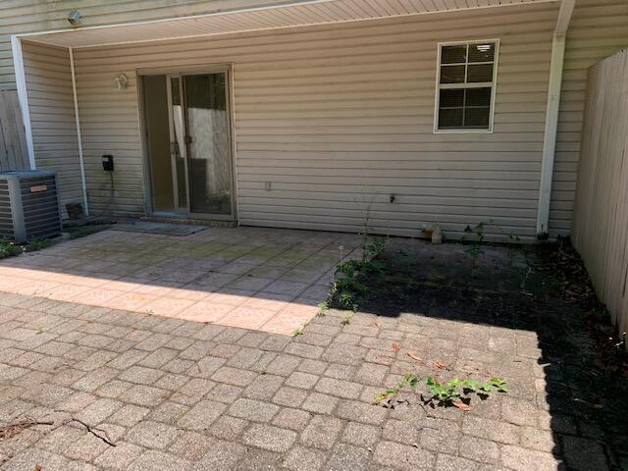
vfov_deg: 53.1
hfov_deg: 67.3
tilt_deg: -11.0
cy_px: 236
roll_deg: +1.2
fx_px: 472
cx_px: 314
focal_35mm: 26
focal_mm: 4.25
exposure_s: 1/864
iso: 25
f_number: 1.8
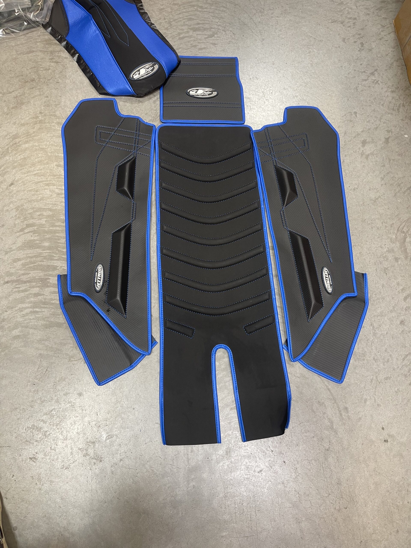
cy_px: 274
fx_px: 412
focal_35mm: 26
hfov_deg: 53.1
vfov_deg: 67.3
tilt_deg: -70.3
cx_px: 206
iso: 80
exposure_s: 1/60
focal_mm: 5.1
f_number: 1.6
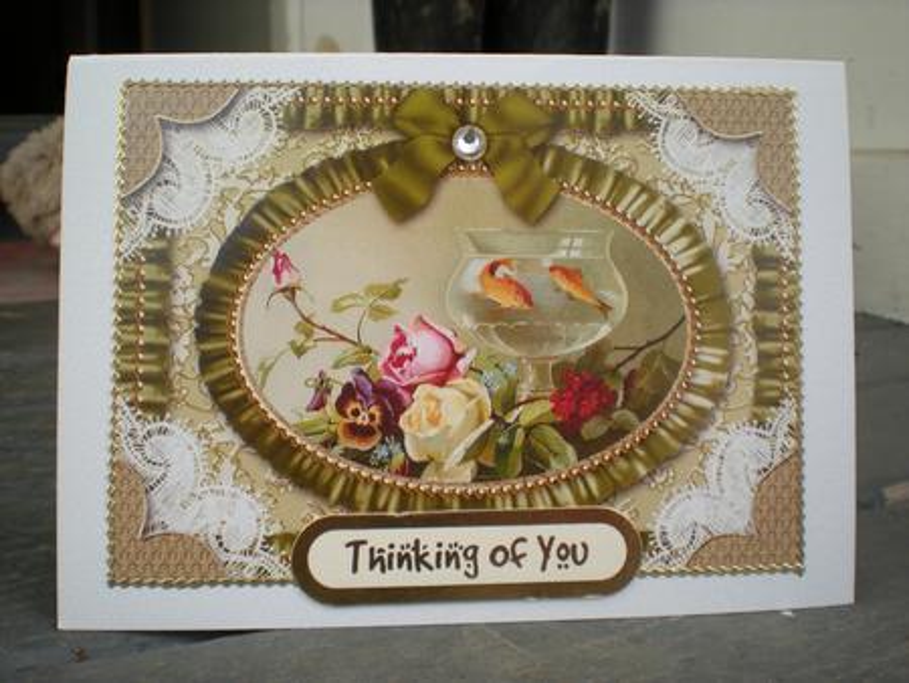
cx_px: 454
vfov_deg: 37.8
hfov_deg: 49.0
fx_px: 998
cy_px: 342
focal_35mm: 38
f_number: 4.6
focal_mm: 6.3
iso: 64
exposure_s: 1/200
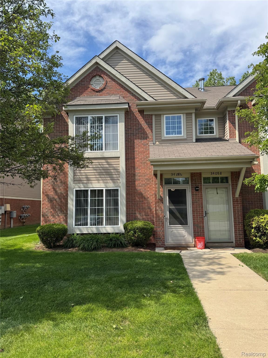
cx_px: 134
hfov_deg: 56.8
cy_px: 179
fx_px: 248
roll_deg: +1.3
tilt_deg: +6.1
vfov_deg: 71.6
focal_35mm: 24
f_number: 1.78
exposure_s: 1/2710
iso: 80
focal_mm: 6.76
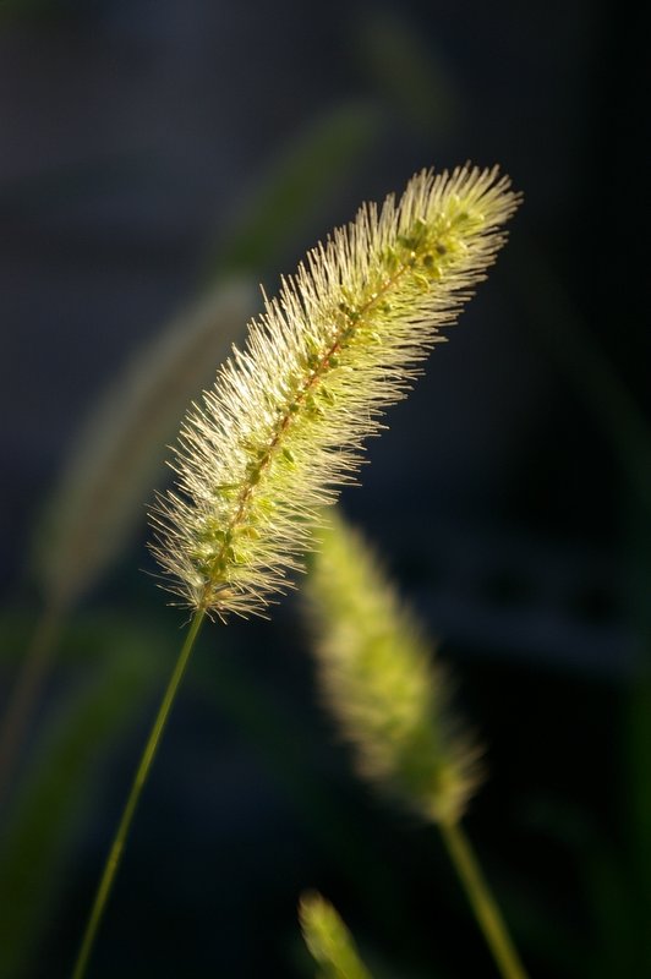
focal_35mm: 75
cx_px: 326
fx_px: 2038
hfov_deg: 18.2
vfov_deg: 27.0
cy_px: 490
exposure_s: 1/250
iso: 200
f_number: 5.6
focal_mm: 50
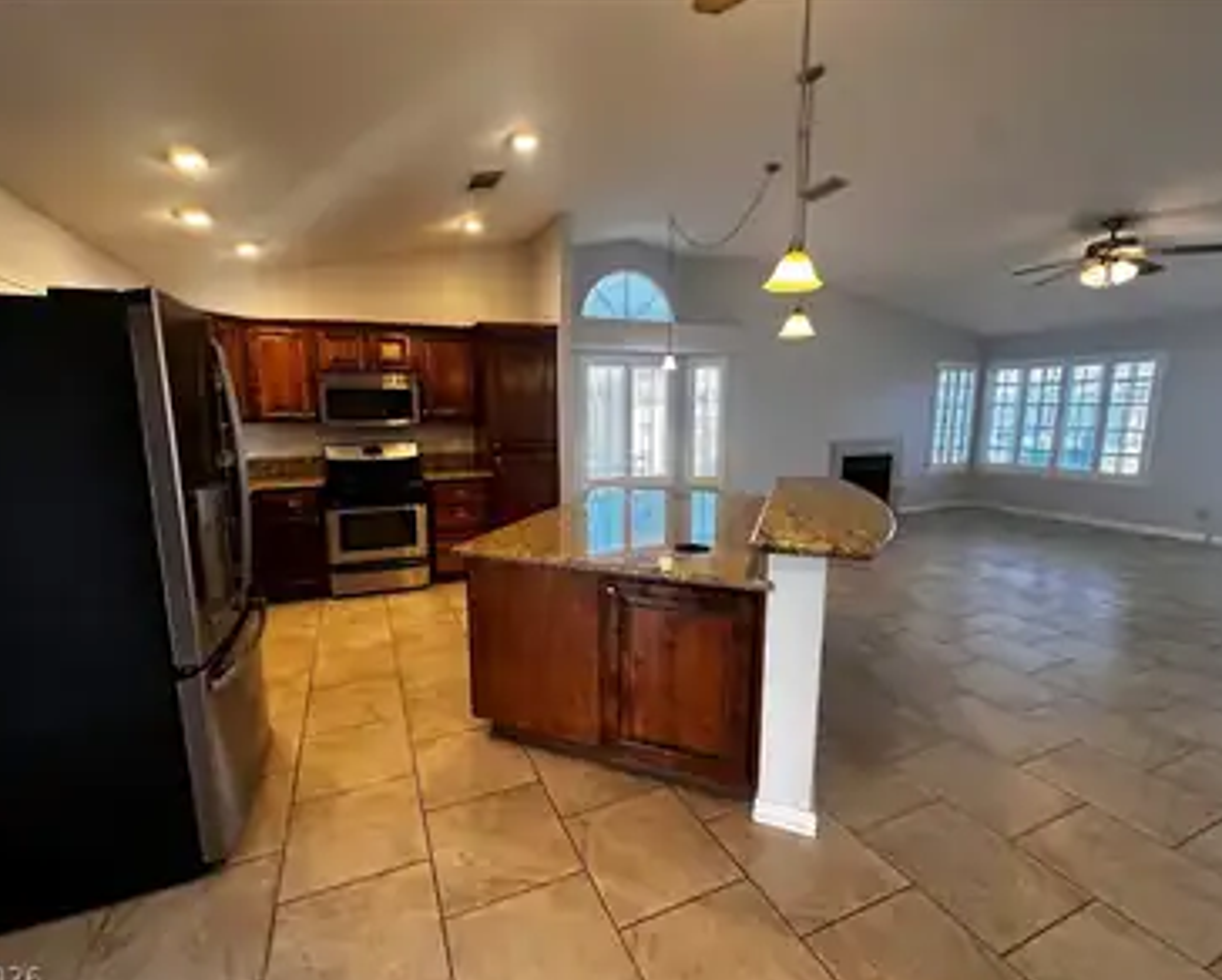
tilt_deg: -8.3
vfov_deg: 84.1
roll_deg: +1.0
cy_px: 497
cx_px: 571
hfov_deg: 96.6
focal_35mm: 15
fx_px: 543
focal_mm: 2.22
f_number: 2.2
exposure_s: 1/120
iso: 320
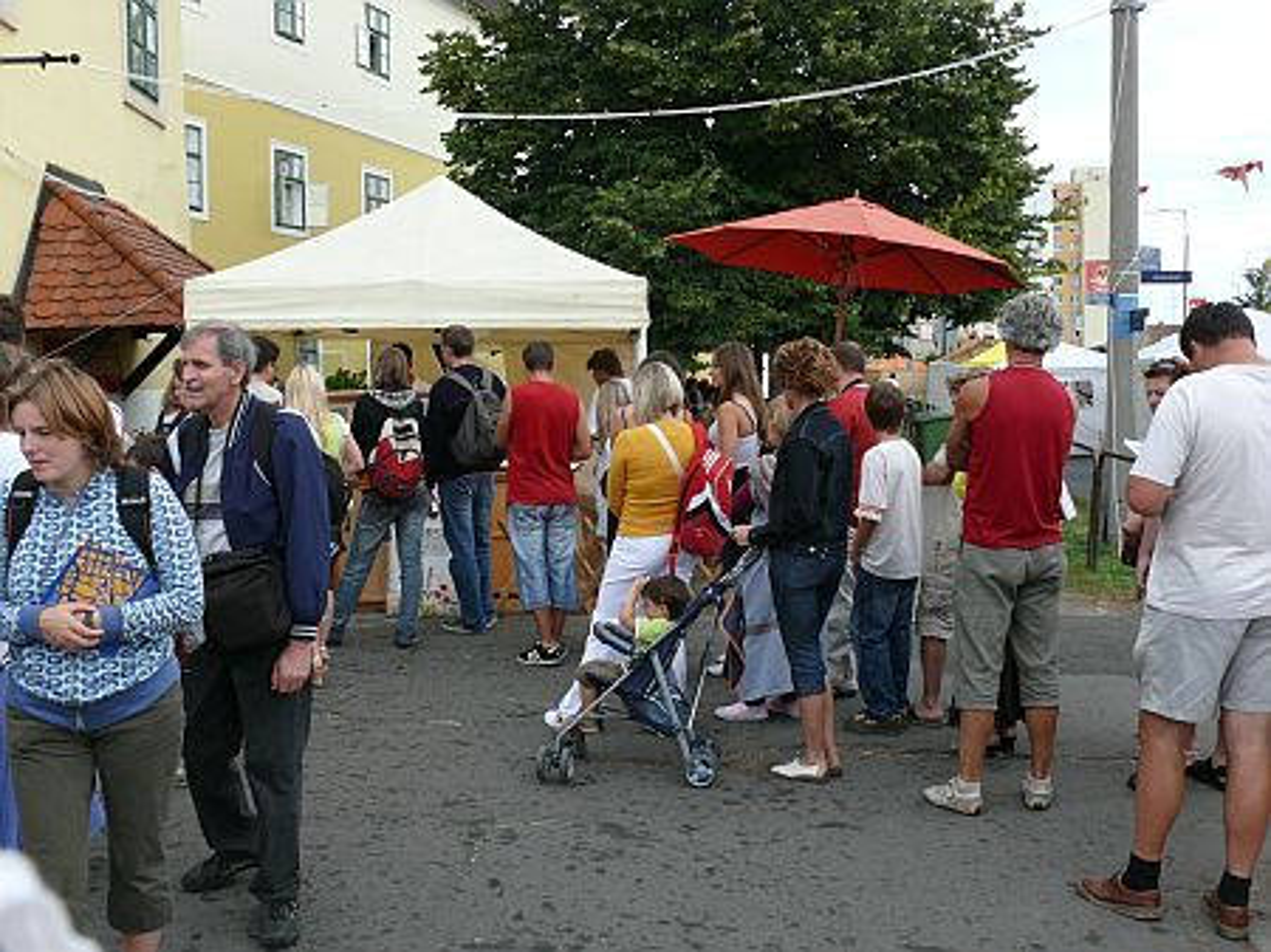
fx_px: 1284
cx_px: 636
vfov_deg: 40.7
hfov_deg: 52.7
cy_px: 476
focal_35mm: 35
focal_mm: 7.4
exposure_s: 1/200
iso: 100
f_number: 5.6
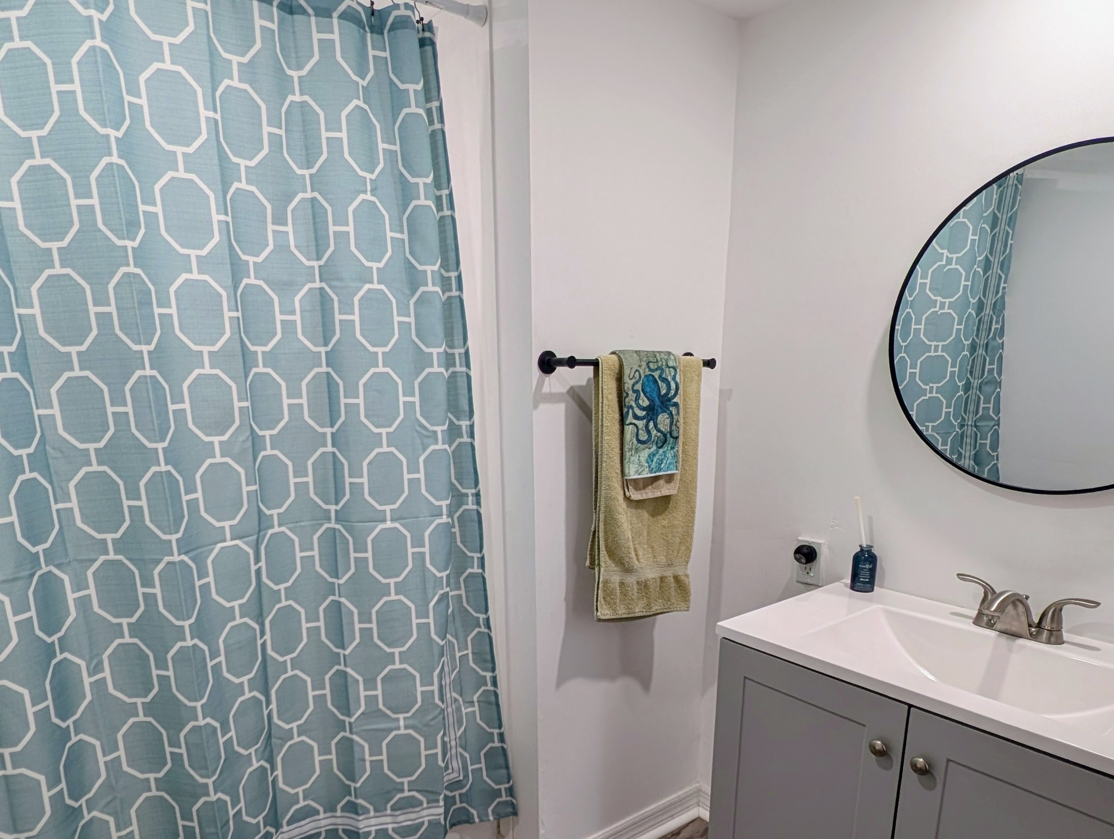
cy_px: 548
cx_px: 519
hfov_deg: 78.8
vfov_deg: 62.3
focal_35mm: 21
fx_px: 677
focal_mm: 2.23
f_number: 1.95
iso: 49
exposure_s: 1/60
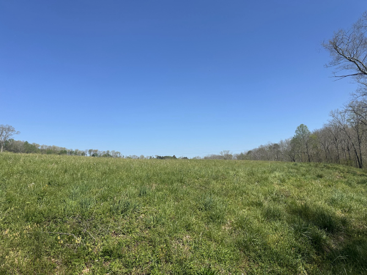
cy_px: 138
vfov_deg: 56.8
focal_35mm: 24
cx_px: 184
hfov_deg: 71.6
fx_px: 254
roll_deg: +1.8
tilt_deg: +8.2
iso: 80
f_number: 1.78
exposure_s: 1/5000
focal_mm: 6.86
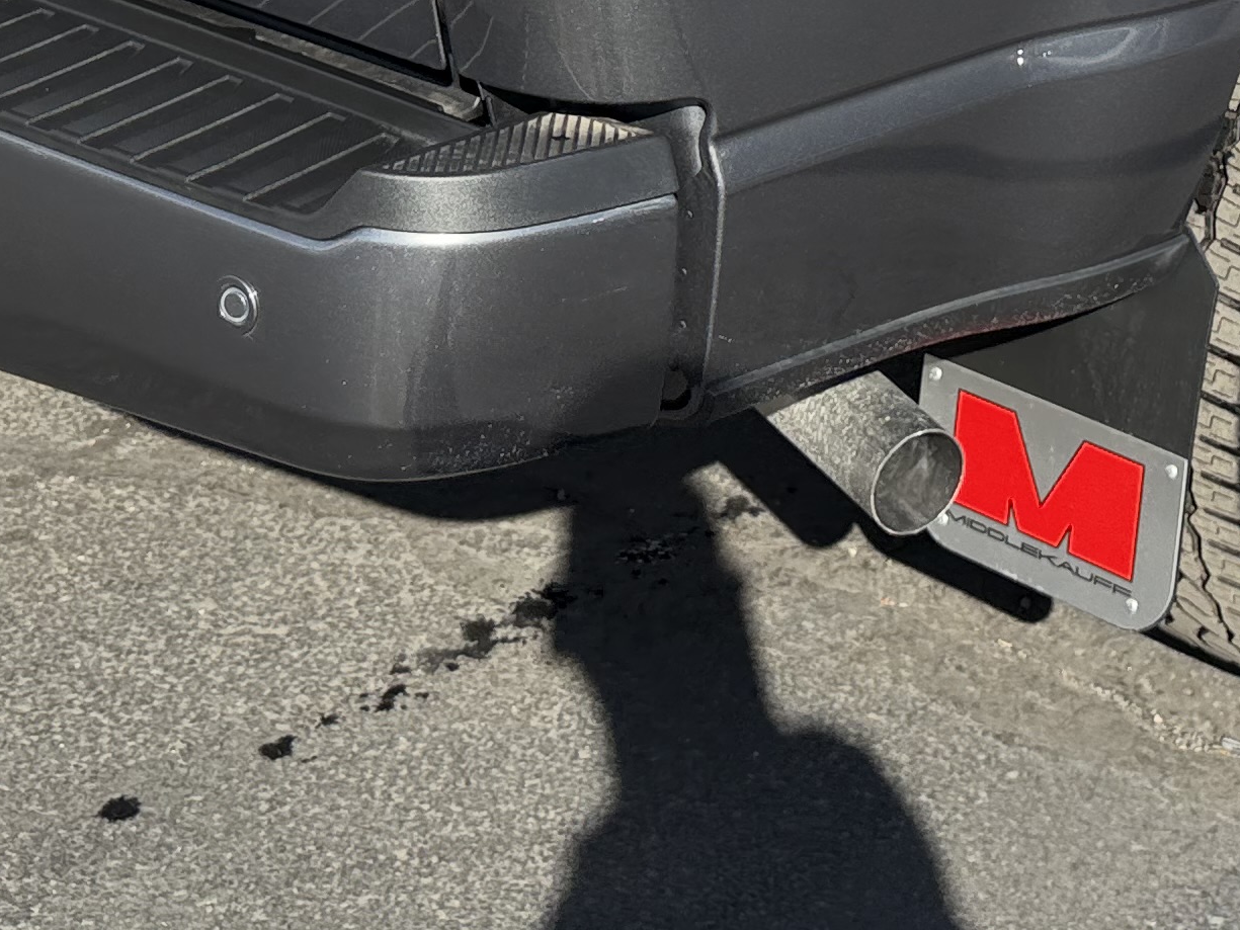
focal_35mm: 79
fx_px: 2830
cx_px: 848
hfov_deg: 24.6
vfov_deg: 17.3
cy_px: -333
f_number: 1.78
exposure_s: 1/3145
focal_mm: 6.76
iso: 100
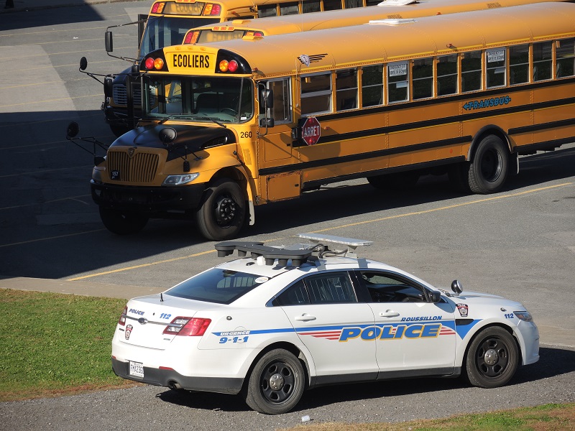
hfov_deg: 9.9
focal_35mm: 200
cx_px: 288
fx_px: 3322
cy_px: 216
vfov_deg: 7.4
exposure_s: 1/320
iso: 80
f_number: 4
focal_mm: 42.8
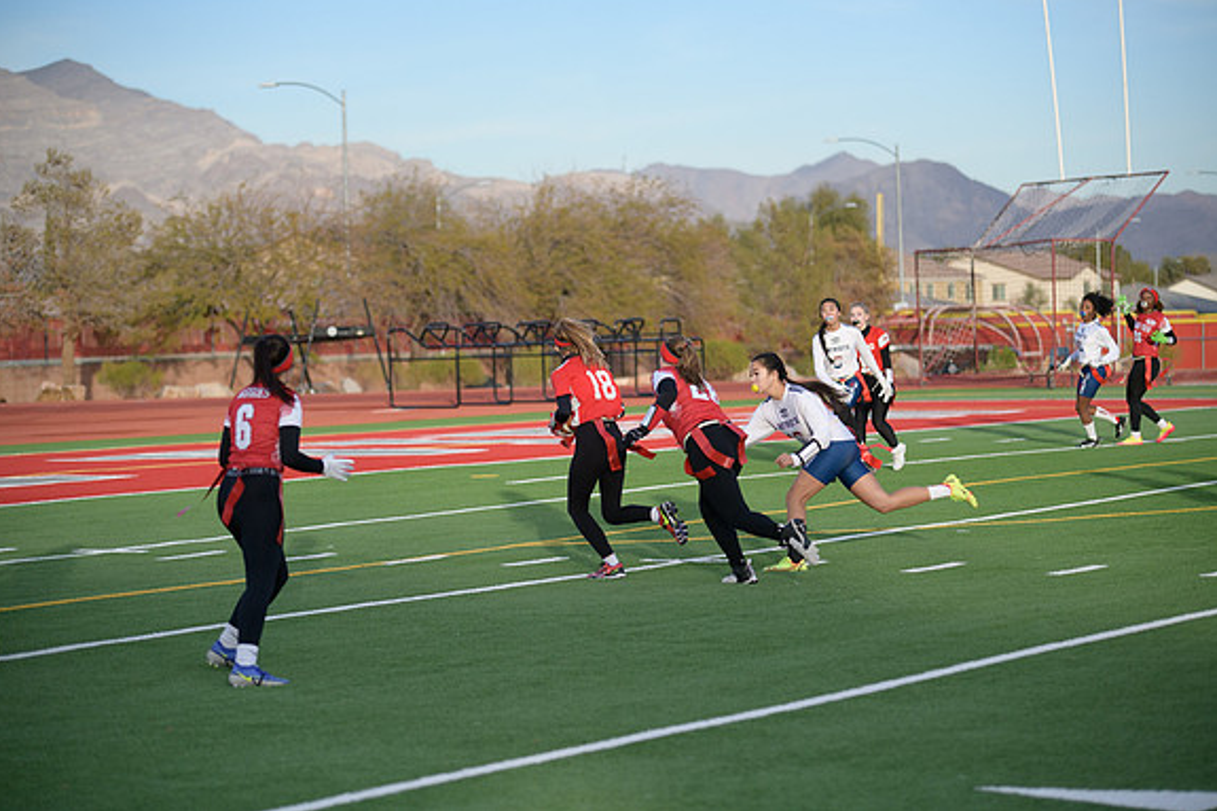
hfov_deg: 18.4
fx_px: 3751
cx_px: 605
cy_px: 403
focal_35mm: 111
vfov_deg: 12.3
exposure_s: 1/4000
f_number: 2.8
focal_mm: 110
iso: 640
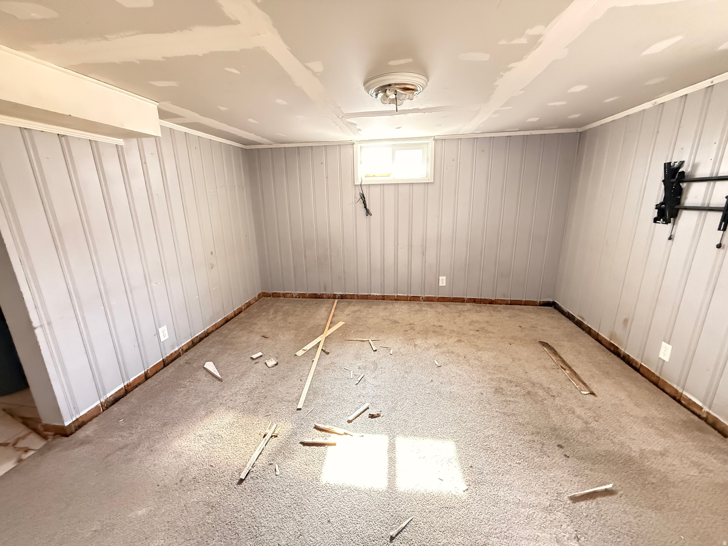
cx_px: 364
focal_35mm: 14
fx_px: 294
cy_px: 273
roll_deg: +1.2
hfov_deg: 102.1
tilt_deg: -14.7
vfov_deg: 85.7
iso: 1250
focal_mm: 2.22
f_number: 2.2
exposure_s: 1/60
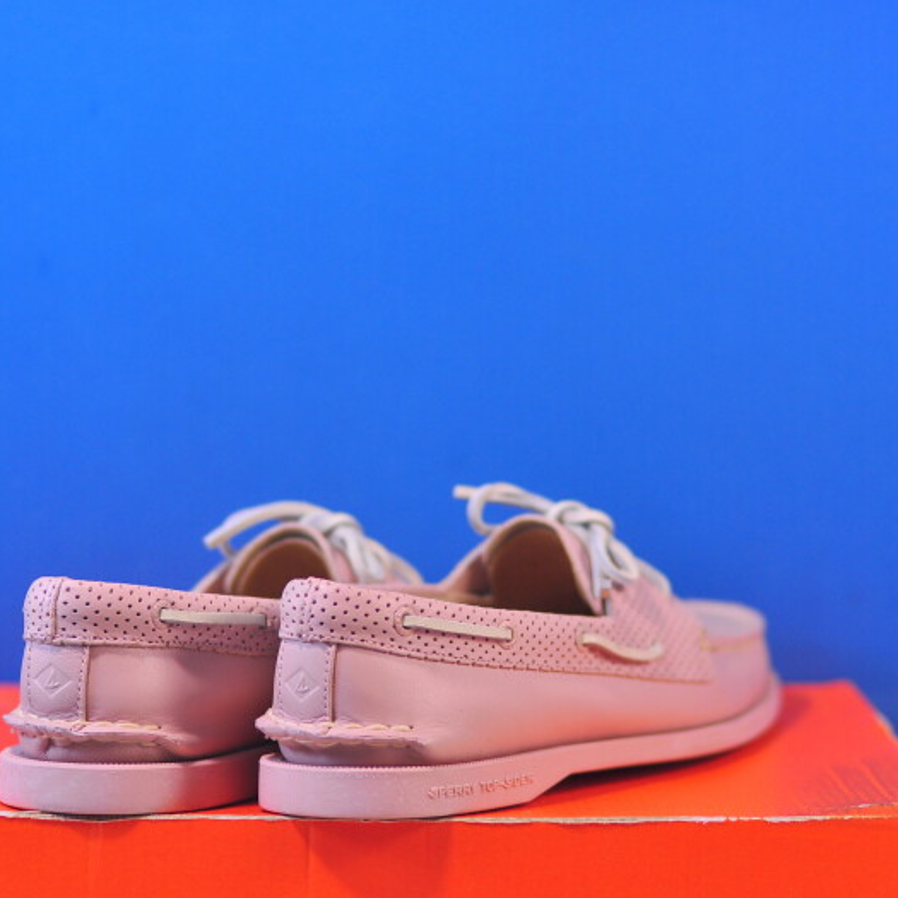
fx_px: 2847
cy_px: 452
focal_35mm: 97
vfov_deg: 17.9
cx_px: 380
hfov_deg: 17.9
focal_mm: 50
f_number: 2.2
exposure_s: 1/320
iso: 250
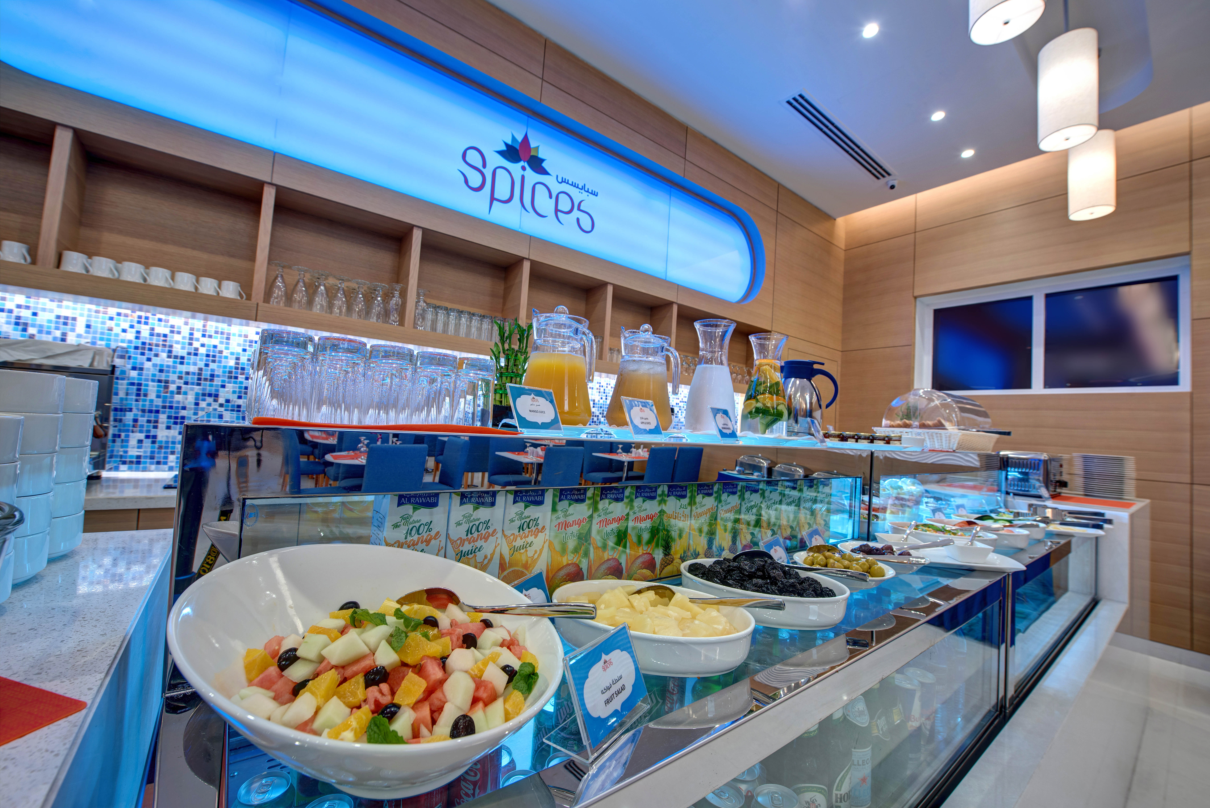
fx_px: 471
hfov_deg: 104.2
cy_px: 404
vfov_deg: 81.2
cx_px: 605
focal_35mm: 14
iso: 100
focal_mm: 14
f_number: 8
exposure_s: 1/4
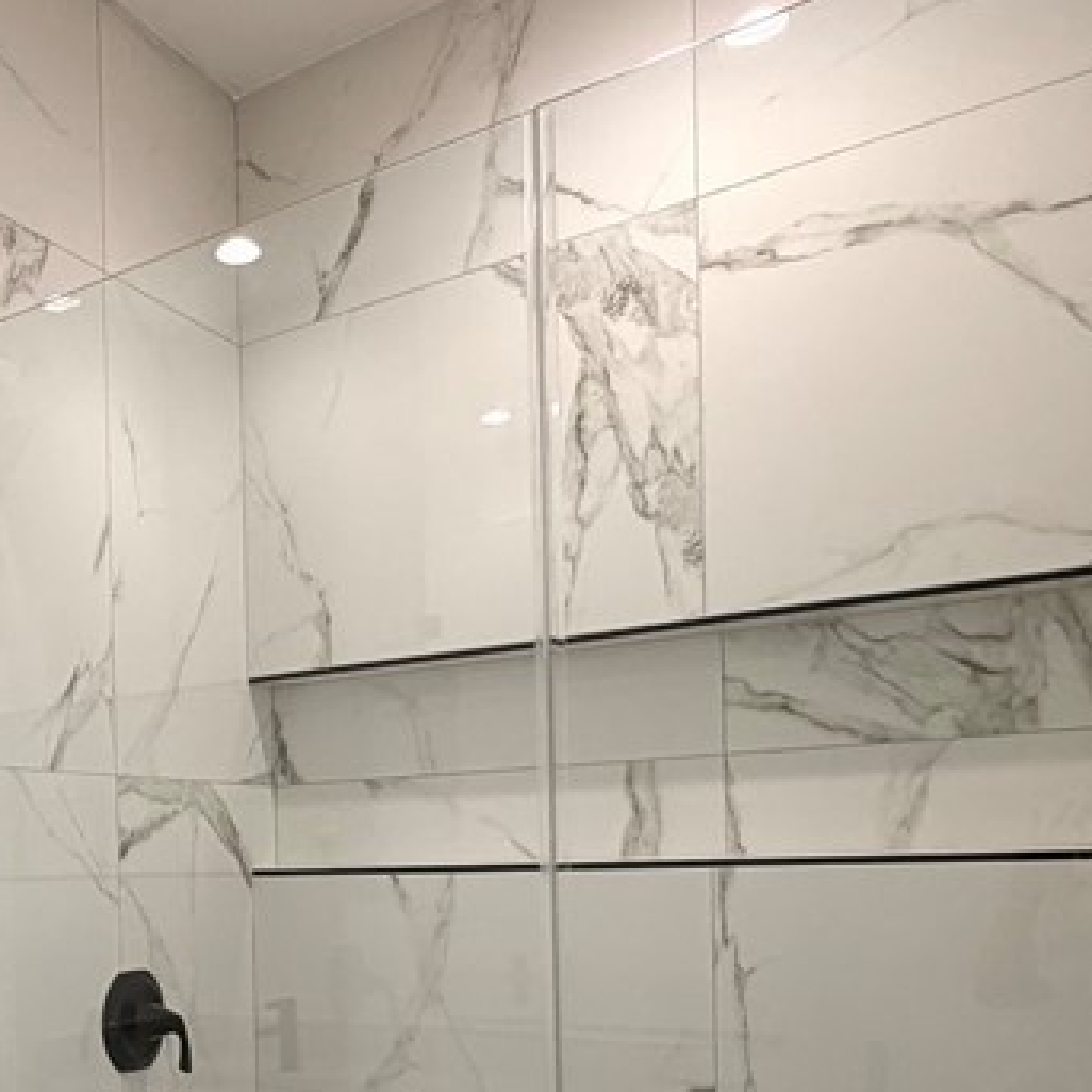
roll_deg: +1.7
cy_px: 888
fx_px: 1321
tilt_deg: -0.3
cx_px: -10
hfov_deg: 39.4
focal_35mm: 37
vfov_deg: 42.7
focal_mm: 2.22
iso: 125
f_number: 2.2
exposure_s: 1/120
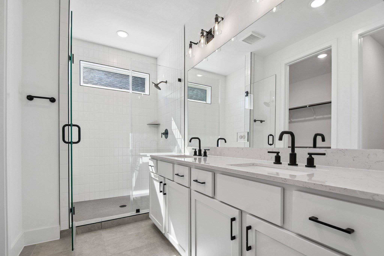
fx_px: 176
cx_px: 192
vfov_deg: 72.0
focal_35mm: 16
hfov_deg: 95.0
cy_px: 128
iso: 400
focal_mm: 11
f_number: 8
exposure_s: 1/250
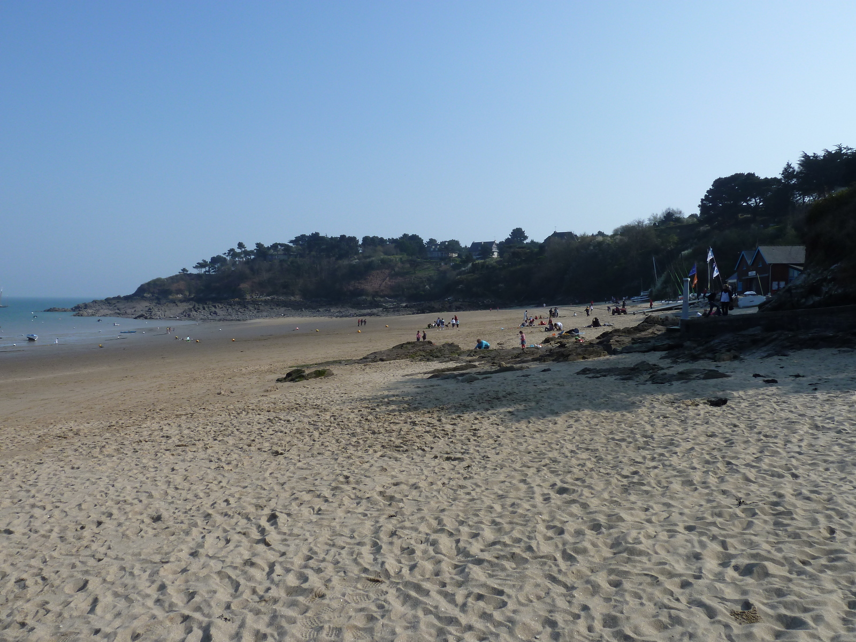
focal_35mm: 25
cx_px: 428
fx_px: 618
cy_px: 321
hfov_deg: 69.4
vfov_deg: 54.9
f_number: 5.6
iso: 80
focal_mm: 4.1
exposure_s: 1/400
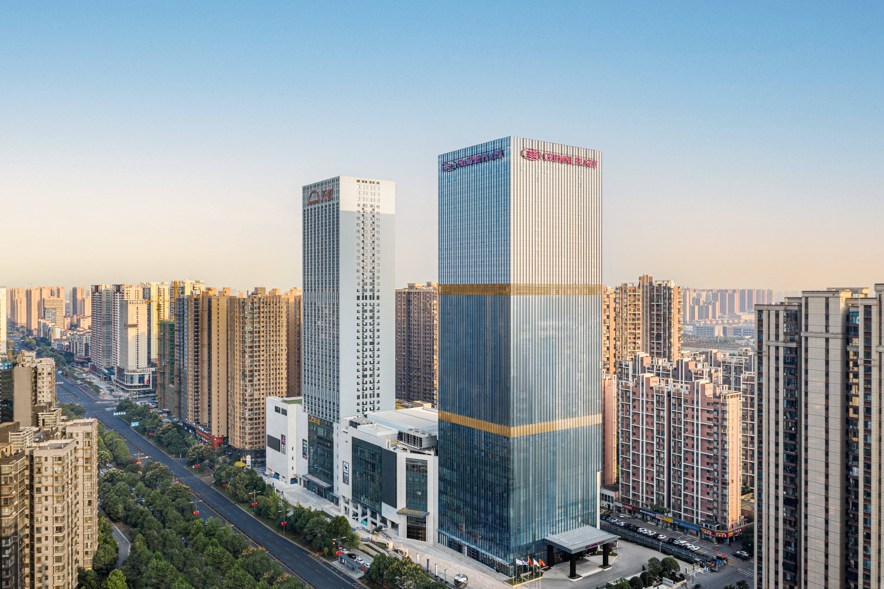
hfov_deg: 65.5
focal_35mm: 28
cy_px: 294
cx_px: 442
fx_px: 687
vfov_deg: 46.4
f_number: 4.5
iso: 100
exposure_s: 1/320
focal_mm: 10.26
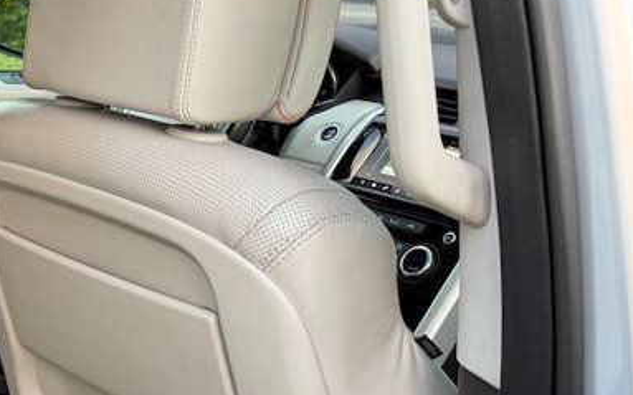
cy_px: 438
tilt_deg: -24.9
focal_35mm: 68
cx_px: -165
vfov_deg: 18.4
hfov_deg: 26.2
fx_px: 1173
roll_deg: +0.1
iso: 200
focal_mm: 6.76
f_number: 1.78
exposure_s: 1/93
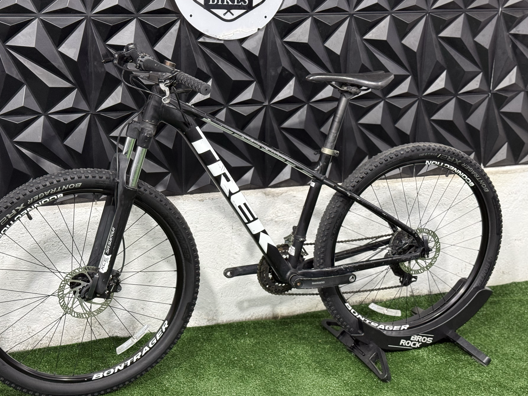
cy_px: 209
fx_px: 824
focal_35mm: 54
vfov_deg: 27.0
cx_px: 232
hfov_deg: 35.5
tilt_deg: -17.3
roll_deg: -1.6
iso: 200
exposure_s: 1/60
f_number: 1.78
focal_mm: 6.76
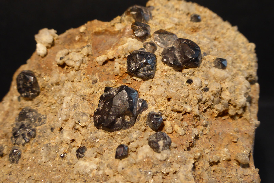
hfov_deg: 41.1
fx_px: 365
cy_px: 88
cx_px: 137
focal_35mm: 48
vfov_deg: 28.1
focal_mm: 7.9
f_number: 4.1
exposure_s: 1/60
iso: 250
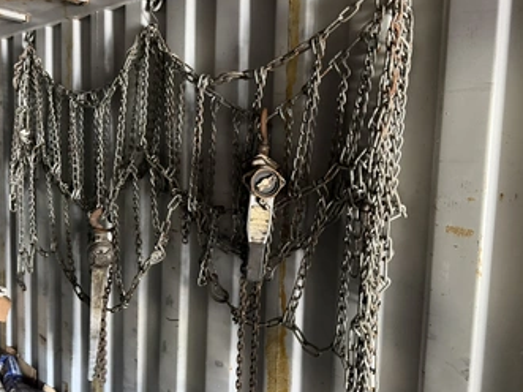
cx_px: 254
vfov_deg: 48.1
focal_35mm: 29
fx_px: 438
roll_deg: -1.5
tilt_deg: +1.9
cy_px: 179
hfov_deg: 61.7
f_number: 1.78
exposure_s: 1/40
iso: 1000
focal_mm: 6.76
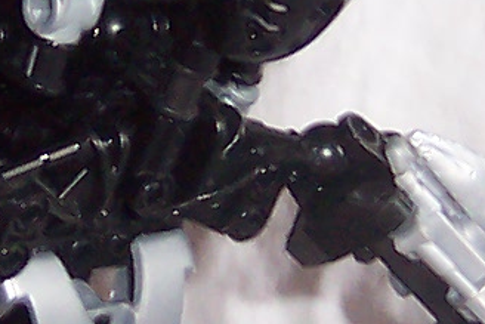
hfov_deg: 8.9
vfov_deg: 5.9
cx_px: 185
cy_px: 19
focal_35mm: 232
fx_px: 3127
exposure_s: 1/60
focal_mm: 5.6
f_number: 2.8
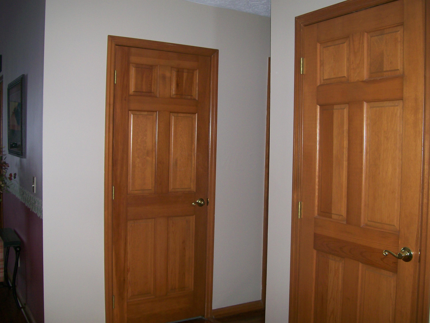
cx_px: 215
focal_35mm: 36
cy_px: 162
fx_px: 447
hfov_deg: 51.4
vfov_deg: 39.7
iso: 80
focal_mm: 6
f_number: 2.7
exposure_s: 1/64
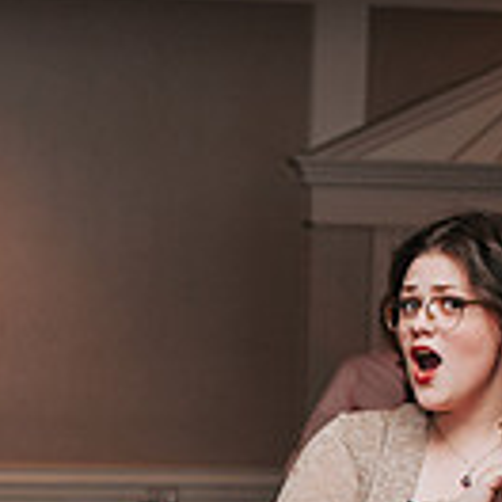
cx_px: -148
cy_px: 679
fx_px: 2215
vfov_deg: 12.5
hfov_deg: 12.5
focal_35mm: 135
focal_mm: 35
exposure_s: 1/160
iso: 1000
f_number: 3.2
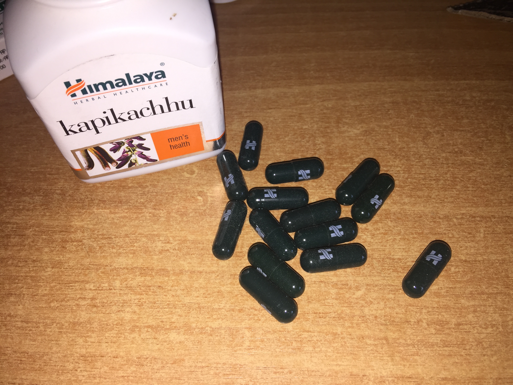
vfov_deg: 48.2
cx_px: 256
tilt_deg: -56.8
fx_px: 430
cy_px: 192
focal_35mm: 29
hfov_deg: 61.7
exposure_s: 1/173
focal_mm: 4.15
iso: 32
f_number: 2.2
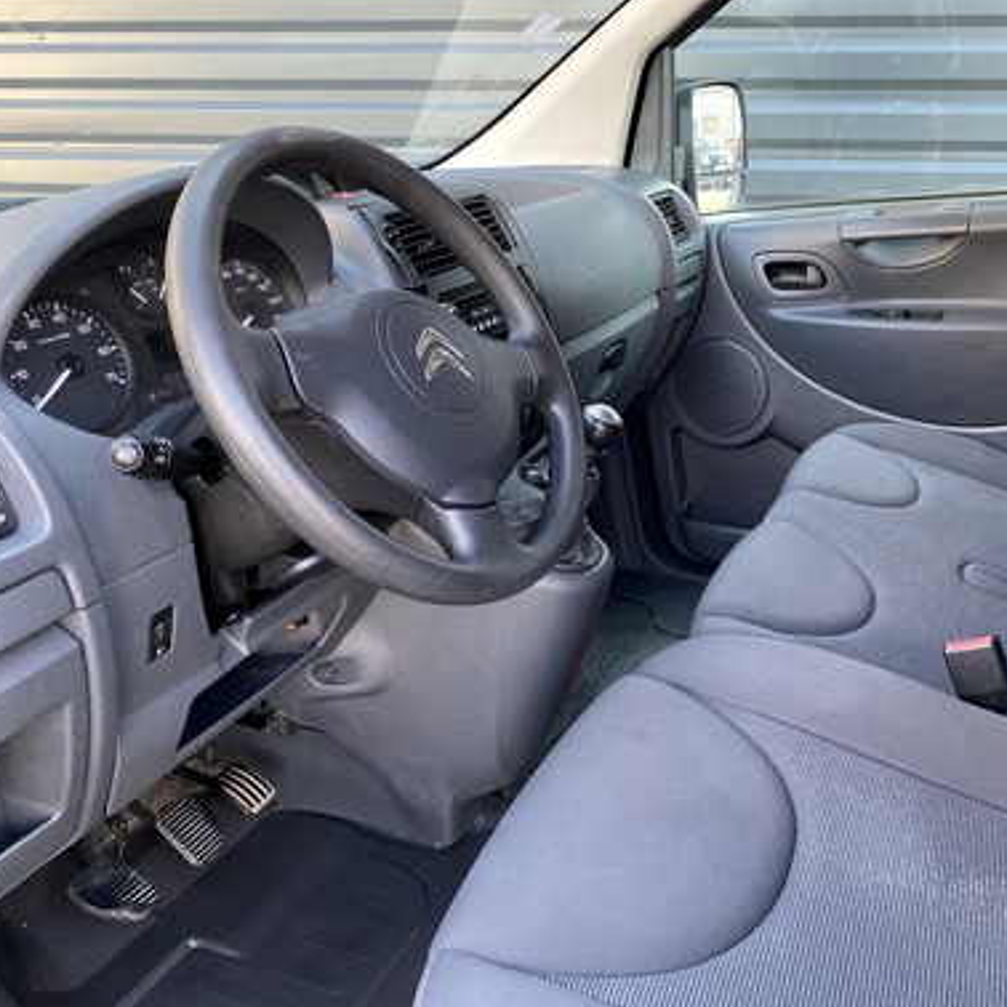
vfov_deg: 52.5
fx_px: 1020
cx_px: 621
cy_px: 500
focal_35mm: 31
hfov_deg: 52.1
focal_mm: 4.25
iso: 125
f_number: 1.8
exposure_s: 1/107
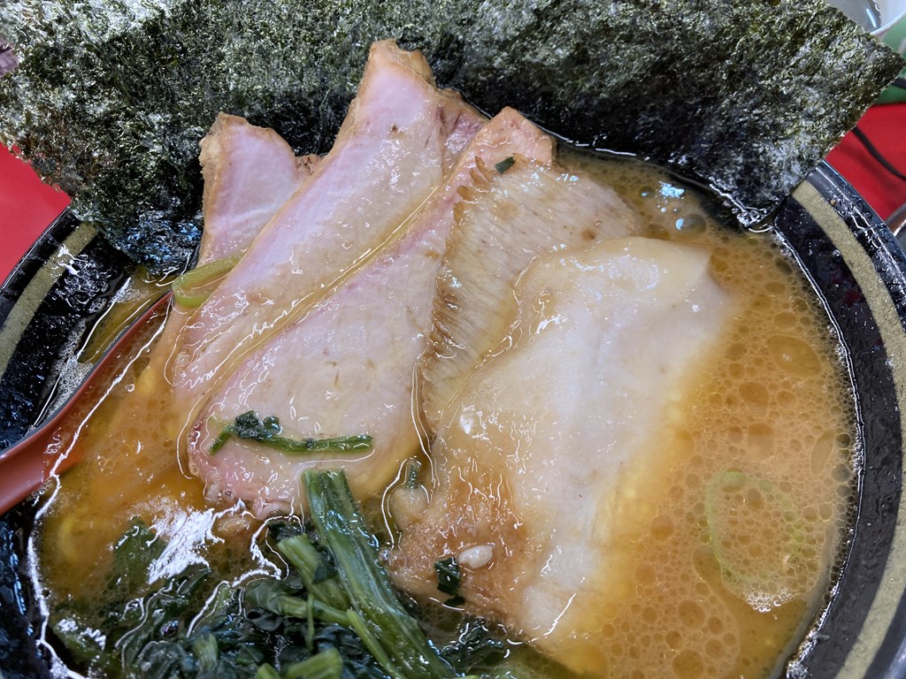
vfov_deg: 49.7
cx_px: 453
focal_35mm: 28
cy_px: 340
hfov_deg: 63.4
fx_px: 733
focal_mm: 3.99
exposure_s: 1/50
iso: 64
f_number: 1.8
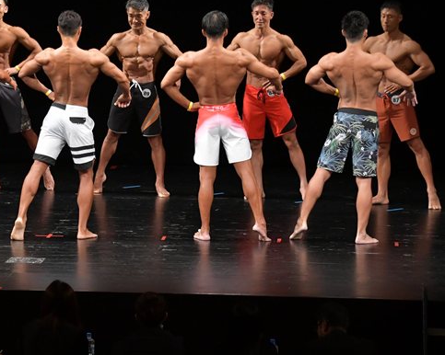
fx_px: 2975
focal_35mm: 226
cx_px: 143
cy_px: 131
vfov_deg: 6.8
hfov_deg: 8.5
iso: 3200
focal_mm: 100
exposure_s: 1/400
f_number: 5.6
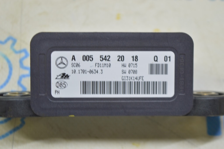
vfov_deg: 16.5
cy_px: 74
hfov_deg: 24.6
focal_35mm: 82
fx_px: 513
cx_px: 112
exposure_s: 1/20
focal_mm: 55
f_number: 5.6
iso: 400
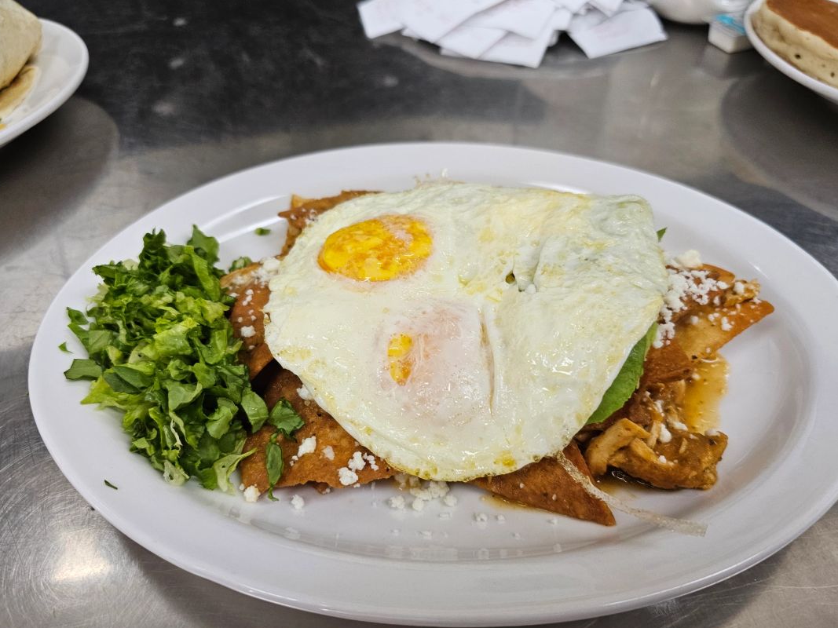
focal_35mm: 25
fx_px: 605
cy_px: 340
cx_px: 418
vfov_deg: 54.8
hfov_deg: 69.4
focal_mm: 6.3
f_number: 1.7
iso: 250
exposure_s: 1/120
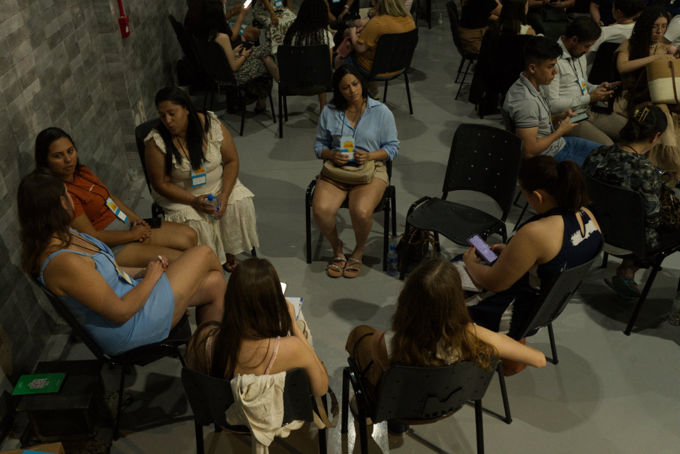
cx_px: 340
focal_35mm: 35
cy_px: 227
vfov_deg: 37.9
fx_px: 661
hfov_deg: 54.4
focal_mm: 35
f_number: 5.6
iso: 8000
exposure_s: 1/80
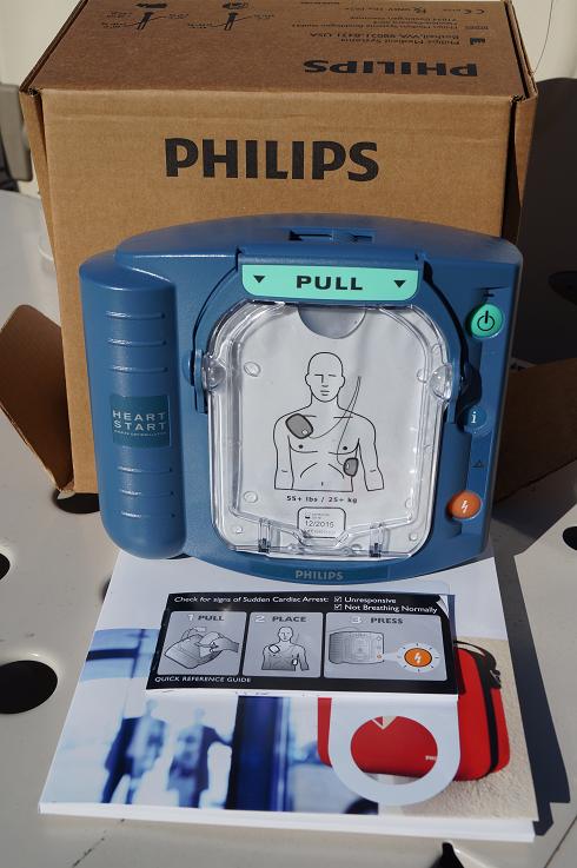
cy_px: 434
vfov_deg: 49.6
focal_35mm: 39
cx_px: 288
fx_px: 939
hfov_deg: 34.1
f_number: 8
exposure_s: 1/1000
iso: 100
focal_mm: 26
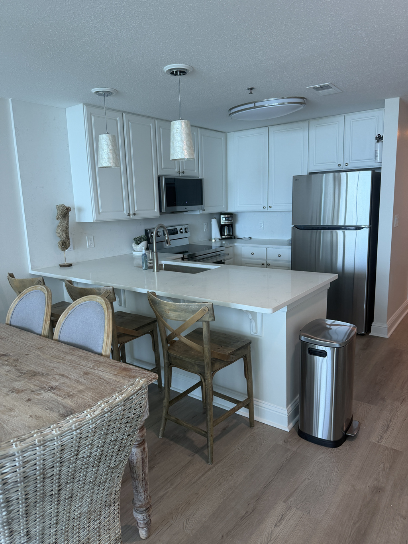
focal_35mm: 24
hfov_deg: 56.8
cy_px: 272
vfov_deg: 71.6
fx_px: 377
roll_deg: +1.8
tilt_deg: -10.6
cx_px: 204
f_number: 1.78
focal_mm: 6.76
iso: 125
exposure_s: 1/121
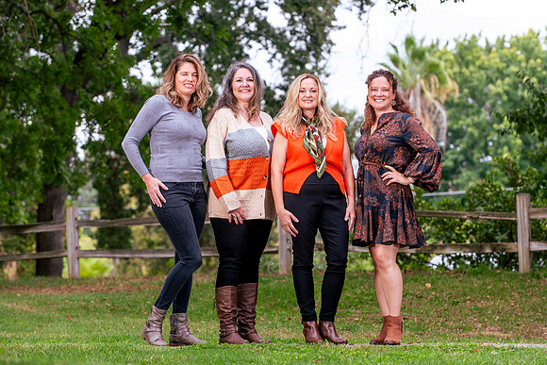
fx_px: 2180
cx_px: 274
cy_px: 182
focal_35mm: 143
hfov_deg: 14.3
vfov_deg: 9.6
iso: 200
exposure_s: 1/250
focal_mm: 140
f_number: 5.6
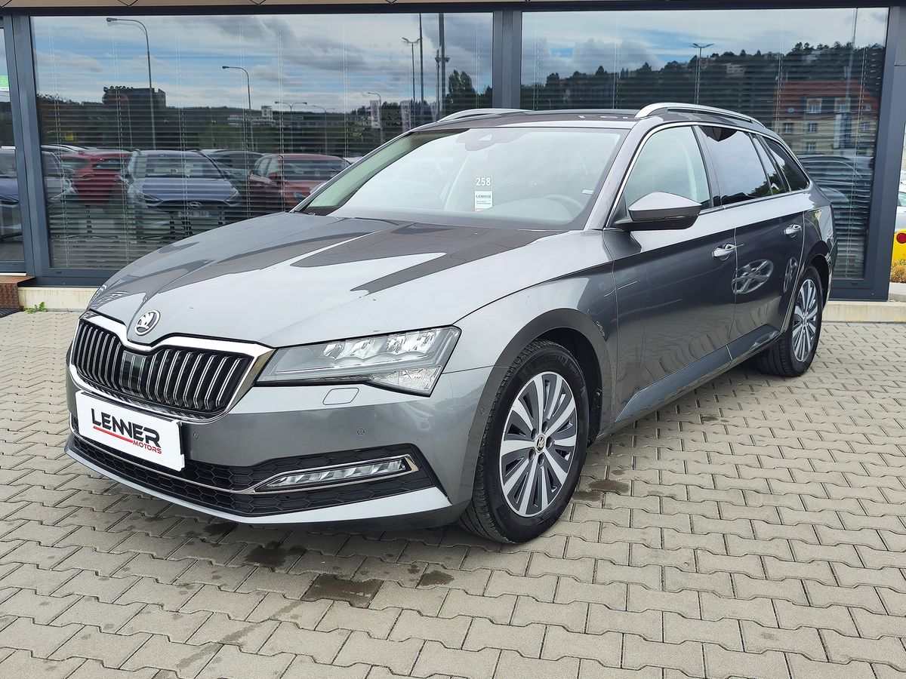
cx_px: 453
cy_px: 340
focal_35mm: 23
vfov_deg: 58.9
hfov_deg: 73.9
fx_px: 602
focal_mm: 7.01
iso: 50
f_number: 1.69
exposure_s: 1/202
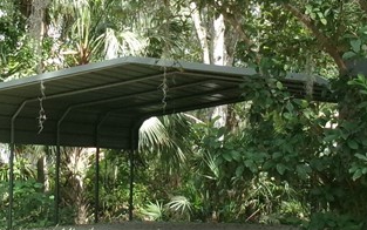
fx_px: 971
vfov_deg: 13.5
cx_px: 148
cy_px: 93
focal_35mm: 97
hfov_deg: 21.4
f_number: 3.9
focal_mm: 5.1
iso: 225
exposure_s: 1/125
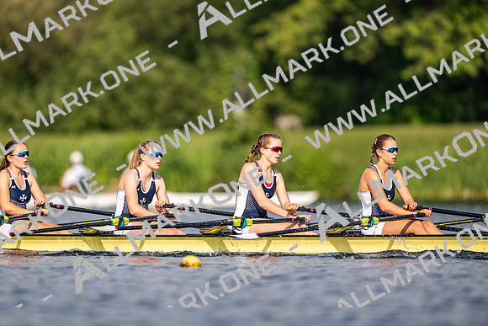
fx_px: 8135
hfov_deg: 3.4
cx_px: 244
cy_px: 163
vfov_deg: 2.3
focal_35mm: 600
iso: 280
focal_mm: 600
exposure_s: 1/2500
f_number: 4
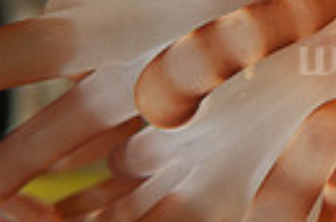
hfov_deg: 5.1
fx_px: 3734
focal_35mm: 401
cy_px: -89
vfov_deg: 3.4
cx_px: 504
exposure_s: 1/320
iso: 100
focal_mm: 60
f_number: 14
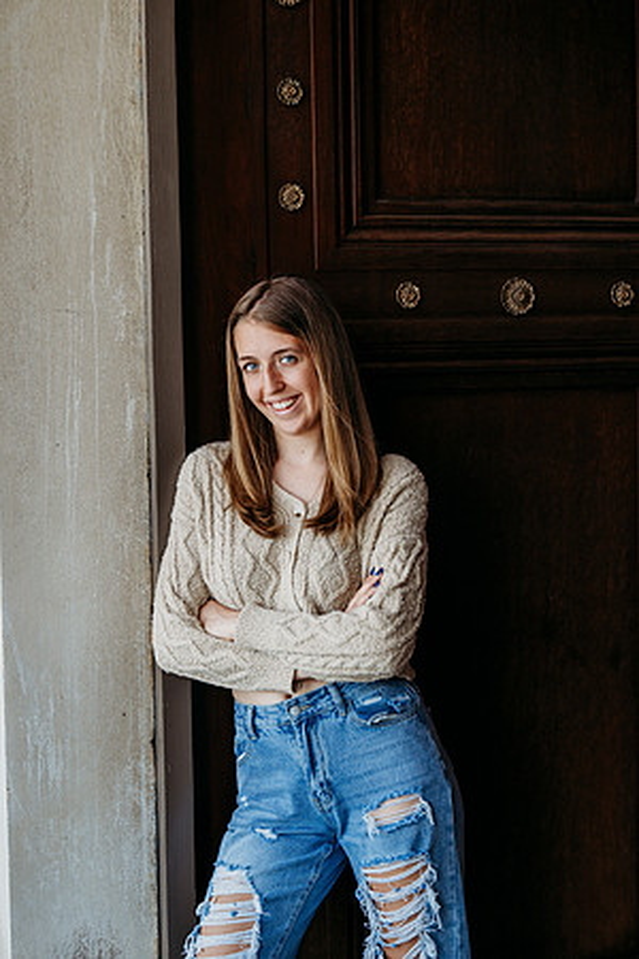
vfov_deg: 28.5
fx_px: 1890
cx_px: 320
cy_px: 480
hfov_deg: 19.2
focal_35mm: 71
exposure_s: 1/250
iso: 250
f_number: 2.8
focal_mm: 71
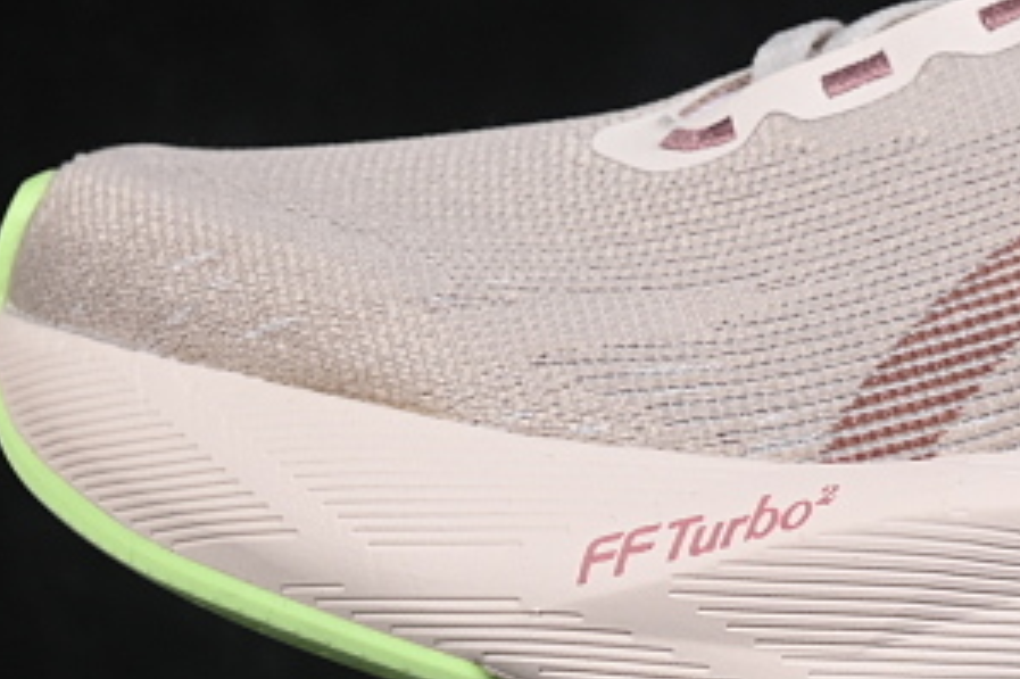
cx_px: 1259
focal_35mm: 271
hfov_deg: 7.5
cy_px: 24
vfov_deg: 5.1
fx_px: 7674
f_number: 8
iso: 160
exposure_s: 1/80
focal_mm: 50
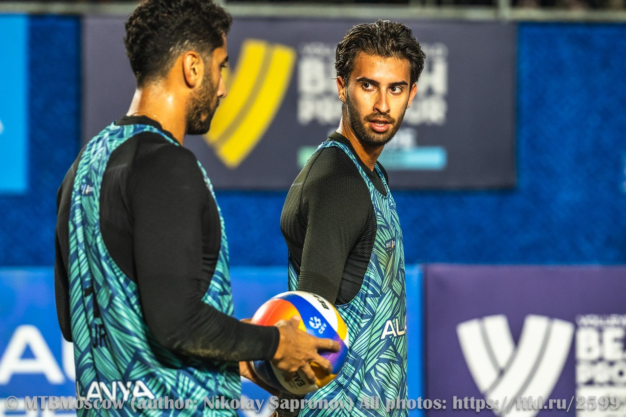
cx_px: 313
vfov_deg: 5.4
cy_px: 208
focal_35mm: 255
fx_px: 4433
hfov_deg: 8.1
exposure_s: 1/1000
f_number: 3.5
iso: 1000
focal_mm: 170
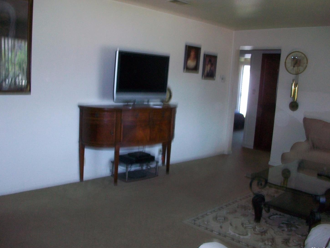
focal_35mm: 33
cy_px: 124
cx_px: 163
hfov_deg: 55.3
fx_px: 315
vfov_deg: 43.0
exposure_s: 1/60
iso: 160
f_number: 2.8
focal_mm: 5.7
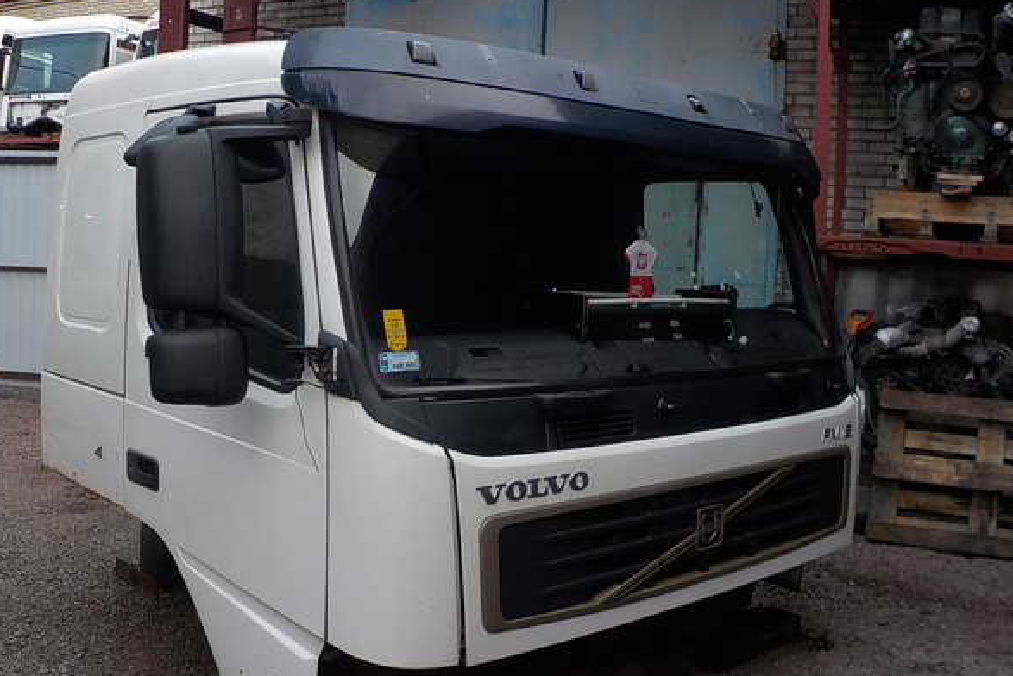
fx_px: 957
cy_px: 378
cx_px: 475
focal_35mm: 34
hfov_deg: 55.7
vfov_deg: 38.9
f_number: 3.3
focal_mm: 4.1
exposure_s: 1/50
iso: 125
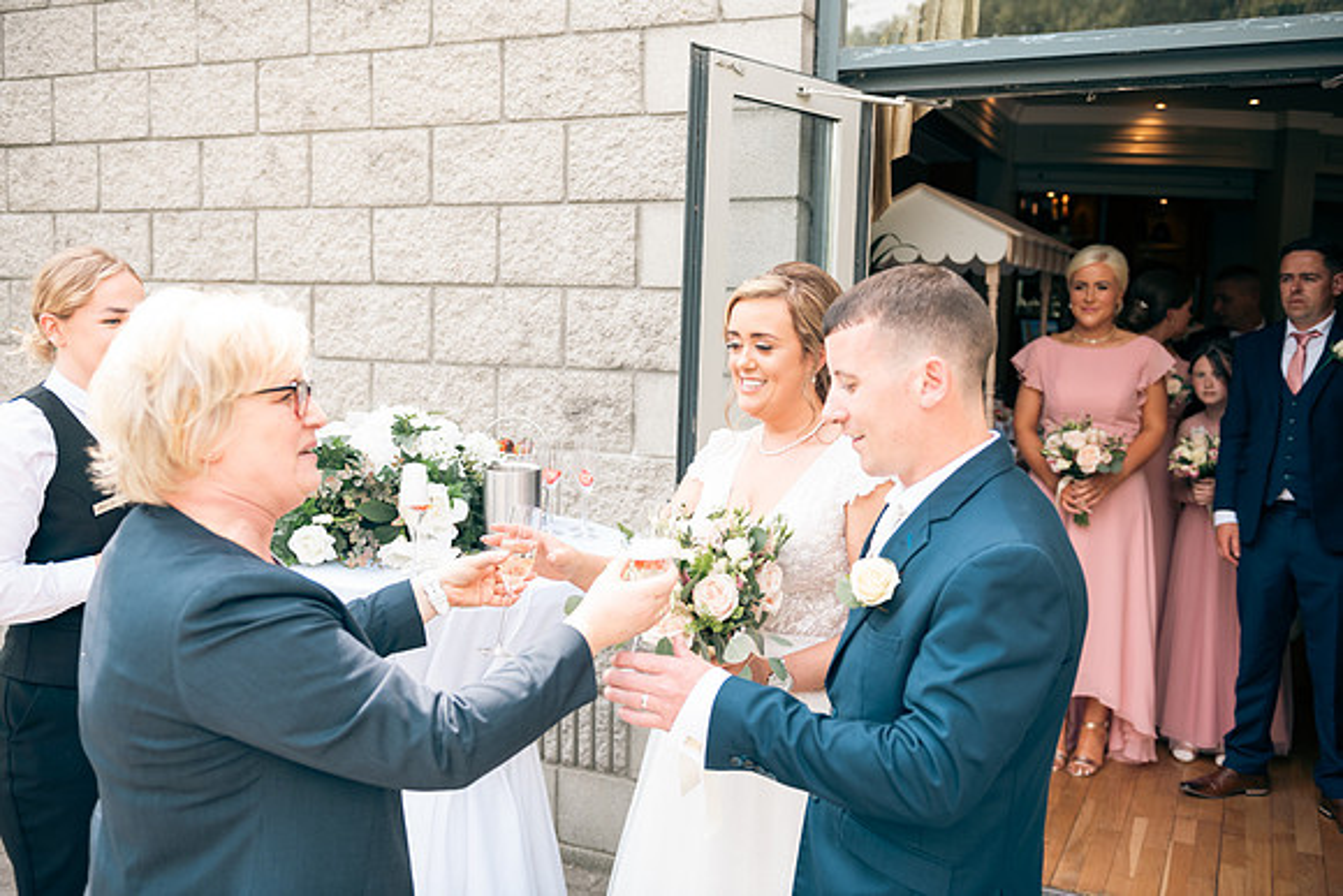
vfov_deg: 38.9
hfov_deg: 55.8
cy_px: 448
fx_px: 1269
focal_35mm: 34
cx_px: 672
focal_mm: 34
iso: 100
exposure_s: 1/200
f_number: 3.5
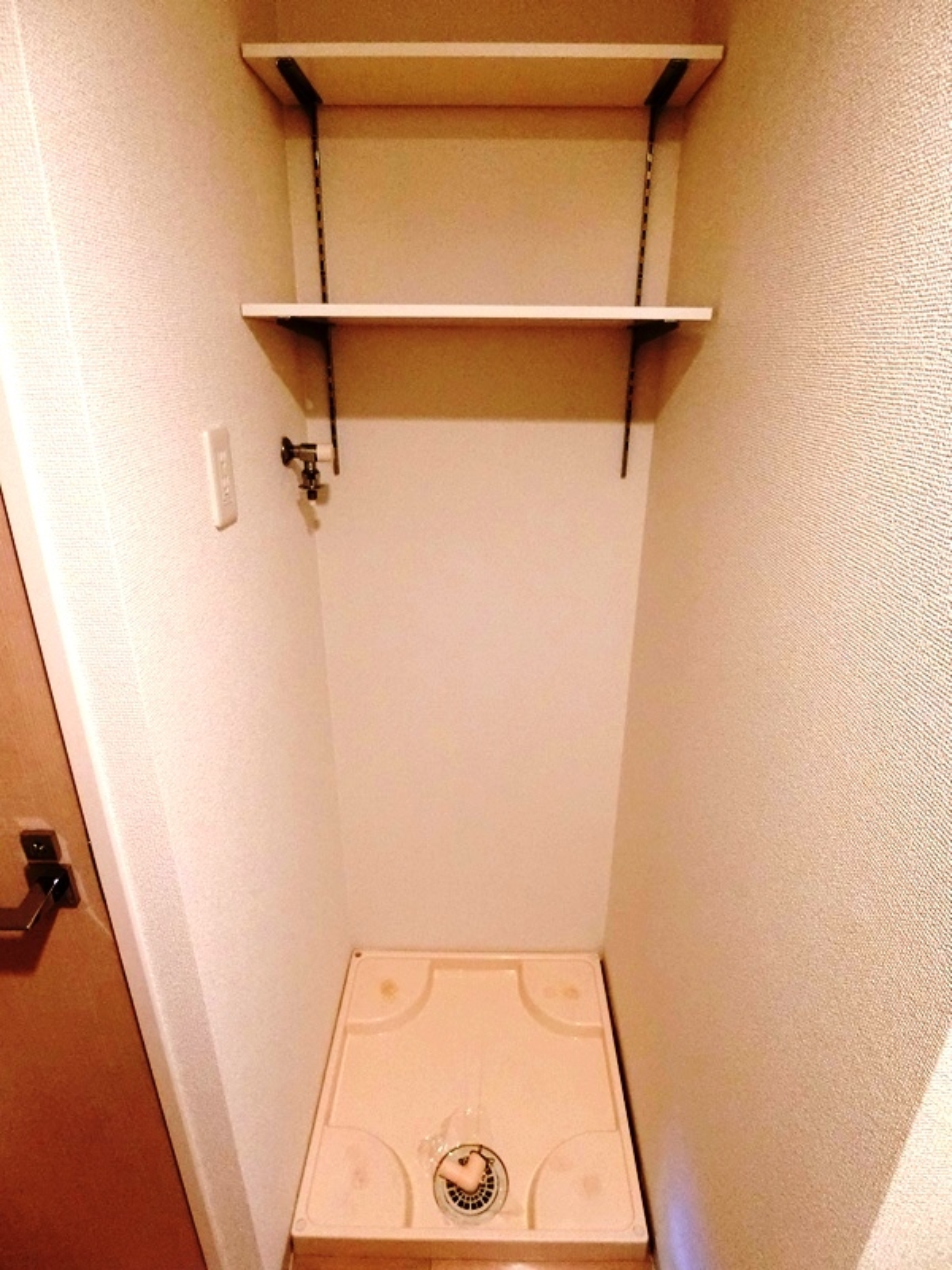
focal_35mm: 19
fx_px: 697
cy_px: 635
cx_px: 476
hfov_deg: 68.7
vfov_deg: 84.7
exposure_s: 1/30
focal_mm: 4.06
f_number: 2.7
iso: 800
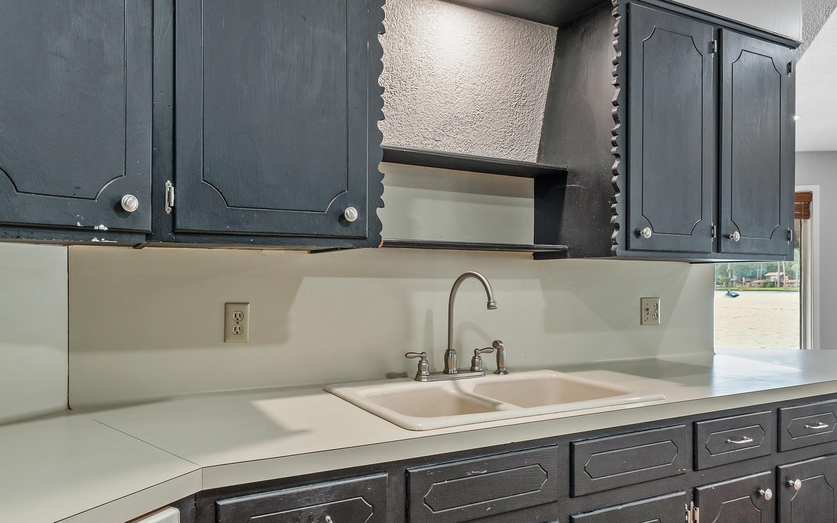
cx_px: 379
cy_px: 308
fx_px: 593
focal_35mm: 26
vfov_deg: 47.4
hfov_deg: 70.3
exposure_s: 1/15
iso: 800
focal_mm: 19
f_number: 8
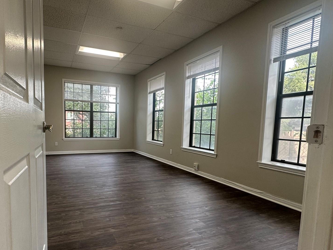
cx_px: 127
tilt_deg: -7.1
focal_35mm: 20
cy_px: 142
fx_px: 192
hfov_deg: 80.4
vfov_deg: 65.7
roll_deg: -1.7
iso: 100
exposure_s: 1/120
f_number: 2.2
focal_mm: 2.22
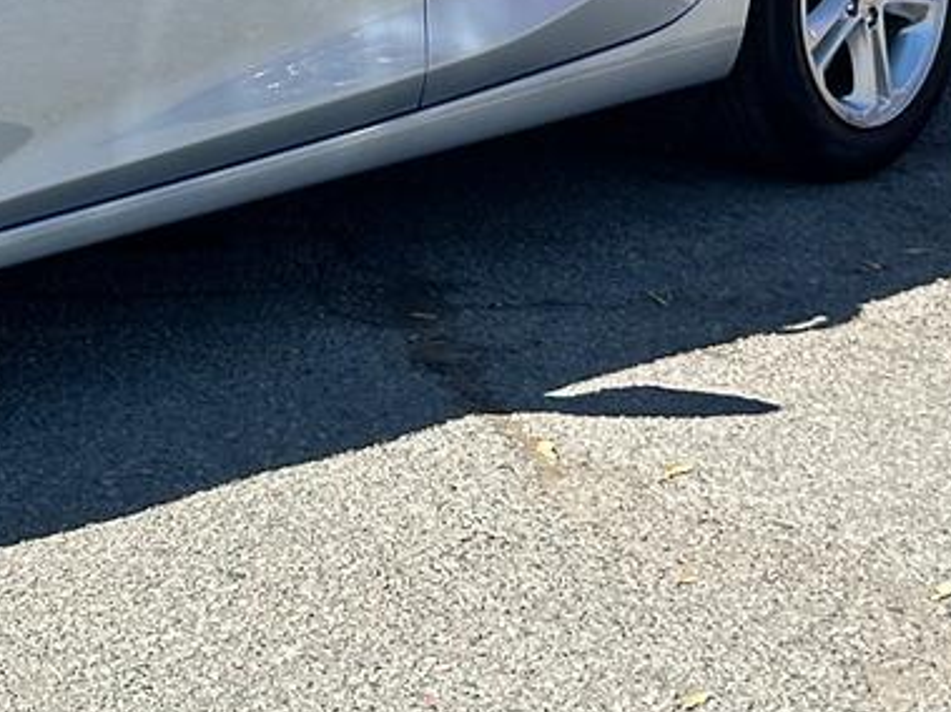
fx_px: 4449
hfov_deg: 11.9
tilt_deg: -3.6
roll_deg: +0.4
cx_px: -258
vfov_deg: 8.9
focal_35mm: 162
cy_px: -459
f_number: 1.78
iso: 64
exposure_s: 1/2304
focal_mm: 6.86
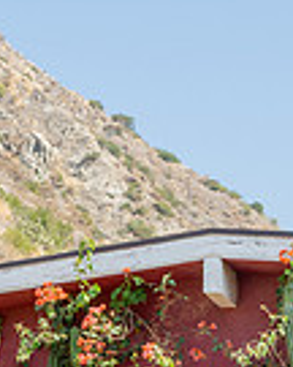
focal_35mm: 134
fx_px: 1453
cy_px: 604
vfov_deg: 13.3
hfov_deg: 11.5
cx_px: 200
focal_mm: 28
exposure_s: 1/200
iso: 250
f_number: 10
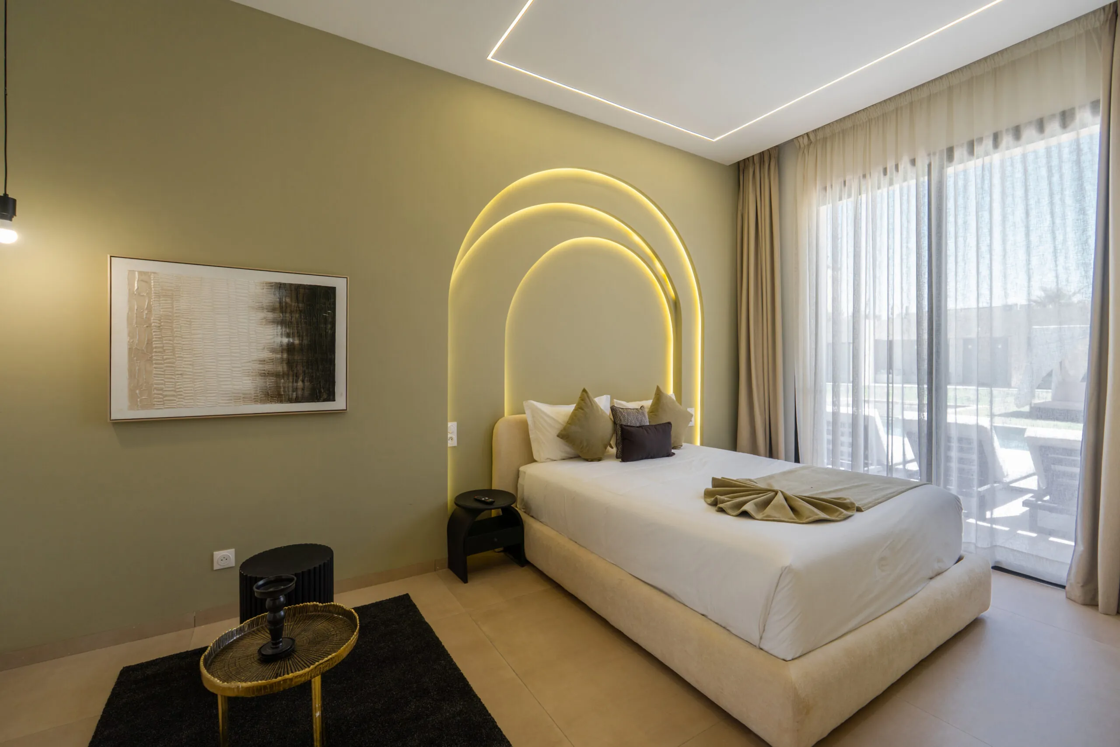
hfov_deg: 100.4
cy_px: 374
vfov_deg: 77.3
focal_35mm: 15
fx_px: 467
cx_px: 560
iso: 100
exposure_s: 1/40
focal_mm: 10
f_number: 4.5
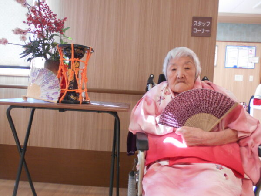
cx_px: 130
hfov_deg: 67.3
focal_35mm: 26
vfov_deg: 53.1
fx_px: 196
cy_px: 98
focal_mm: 4.6
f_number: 3.2
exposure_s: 1/30
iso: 280
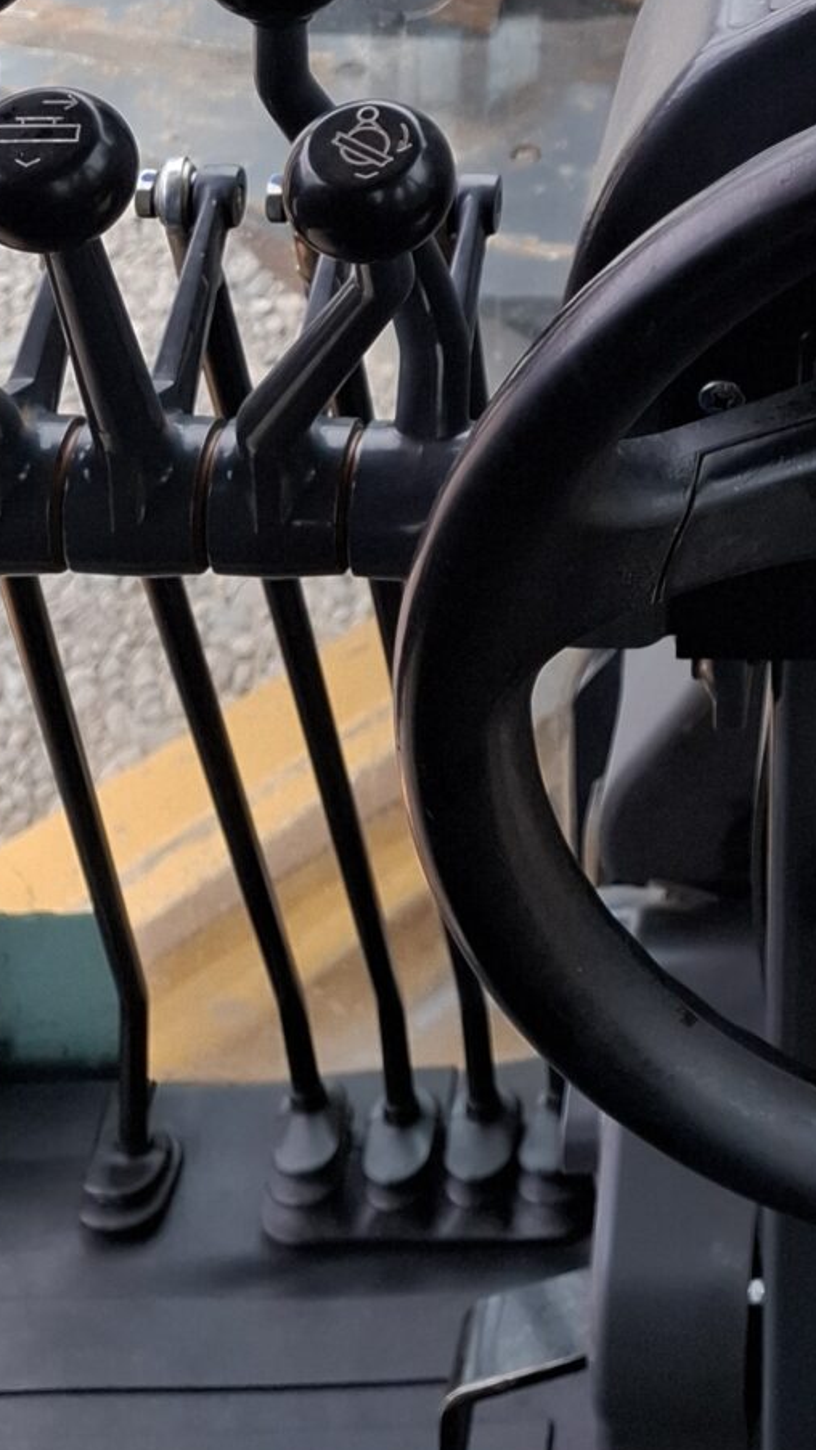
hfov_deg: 15.3
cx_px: 1338
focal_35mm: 71
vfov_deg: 26.8
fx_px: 2731
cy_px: -223
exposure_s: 1/150
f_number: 1.8
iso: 50
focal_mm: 5.54
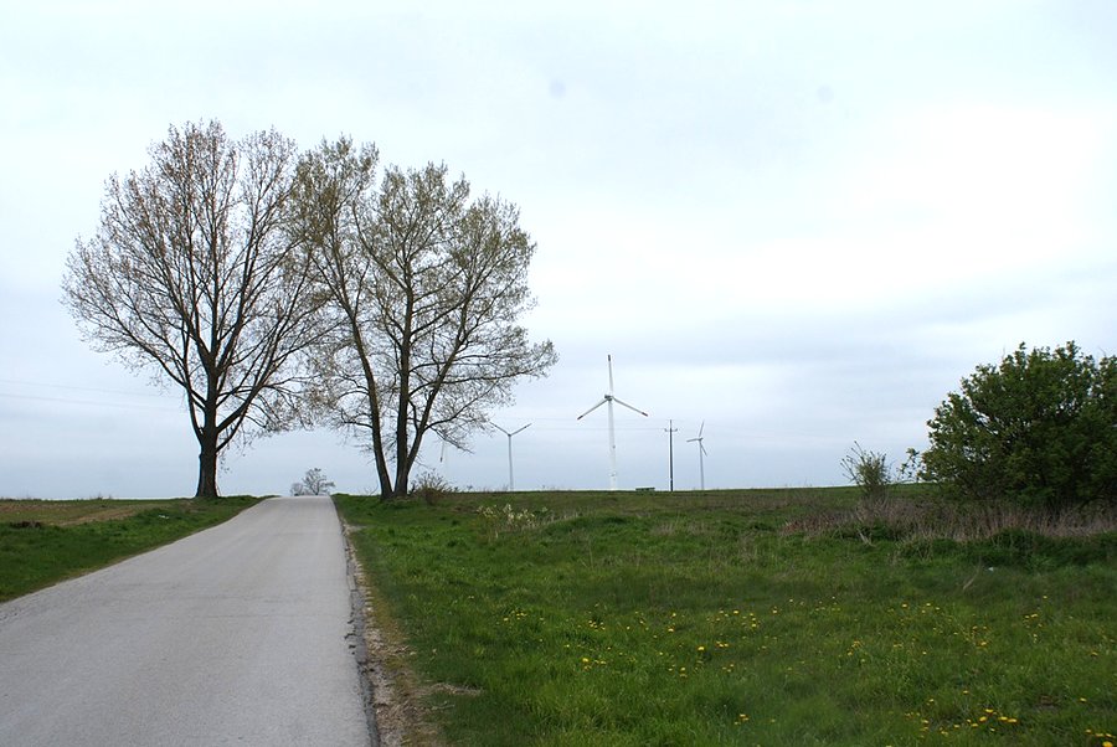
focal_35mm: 39
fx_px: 1211
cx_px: 558
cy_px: 374
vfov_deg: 34.3
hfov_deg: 49.5
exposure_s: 1/125
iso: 100
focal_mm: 26
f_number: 9
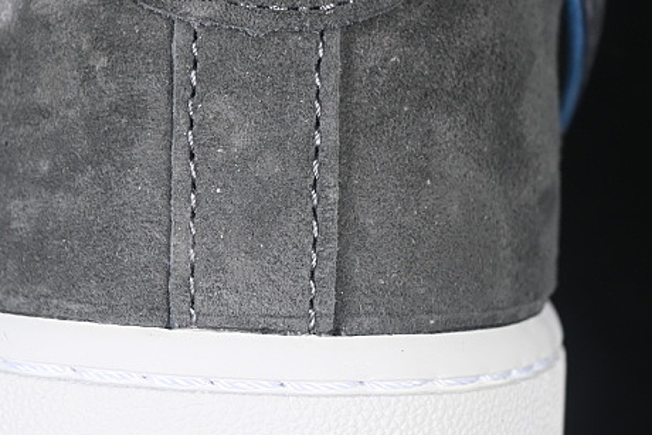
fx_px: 3188
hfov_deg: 11.7
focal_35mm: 176
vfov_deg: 7.8
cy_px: 136
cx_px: 187
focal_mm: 50
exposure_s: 1/80
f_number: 7.1
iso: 160
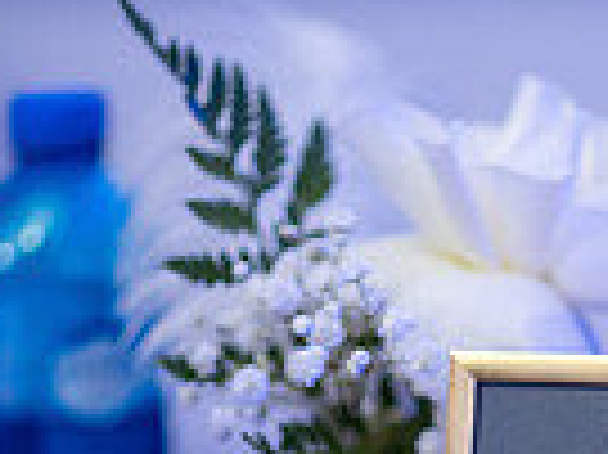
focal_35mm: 337
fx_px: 5914
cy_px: 575
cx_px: 572
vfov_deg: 4.4
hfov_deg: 5.9
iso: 1000
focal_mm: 105
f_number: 1.4
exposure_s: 1/160
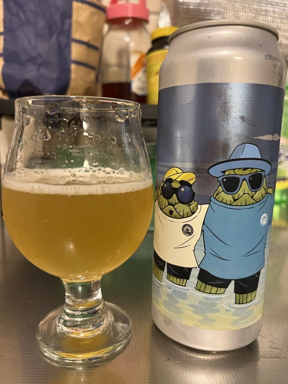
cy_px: 192
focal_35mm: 26
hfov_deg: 53.1
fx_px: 288
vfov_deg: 67.3
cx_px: 144
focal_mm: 5.1
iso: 400
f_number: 1.6
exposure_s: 1/40
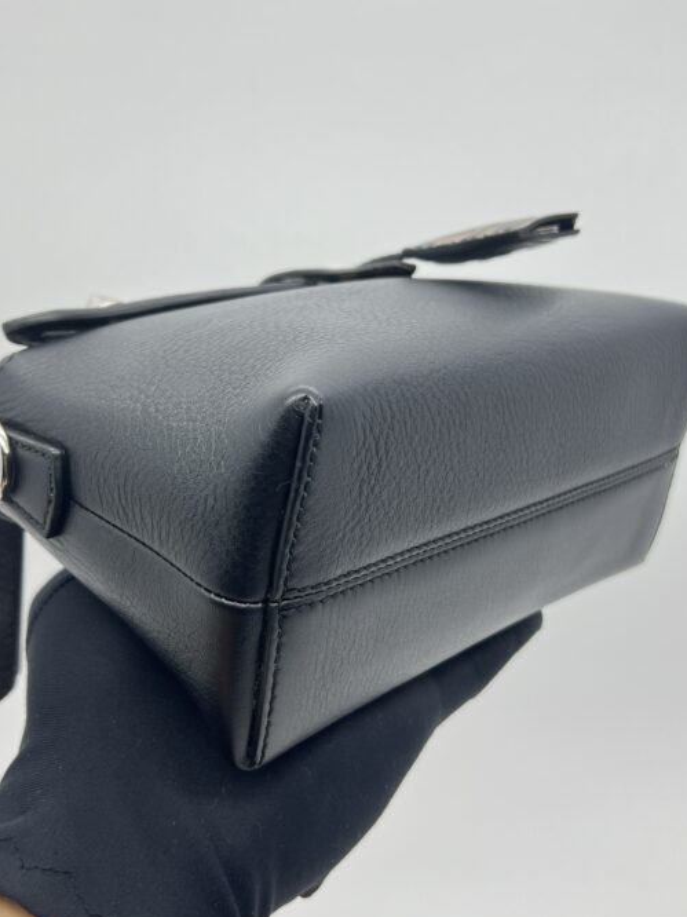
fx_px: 1059
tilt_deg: -18.5
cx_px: 307
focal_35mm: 40
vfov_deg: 46.8
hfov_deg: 35.9
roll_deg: -0.4
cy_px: 474
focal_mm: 5.7
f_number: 1.5
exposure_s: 1/100
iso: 32
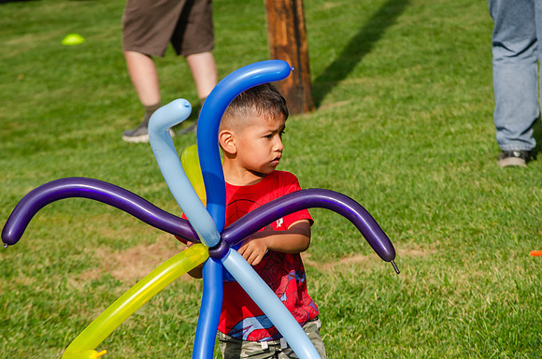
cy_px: 180
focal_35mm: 202
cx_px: 271
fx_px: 3042
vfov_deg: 6.8
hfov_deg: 10.2
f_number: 8
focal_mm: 135
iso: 100
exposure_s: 1/250
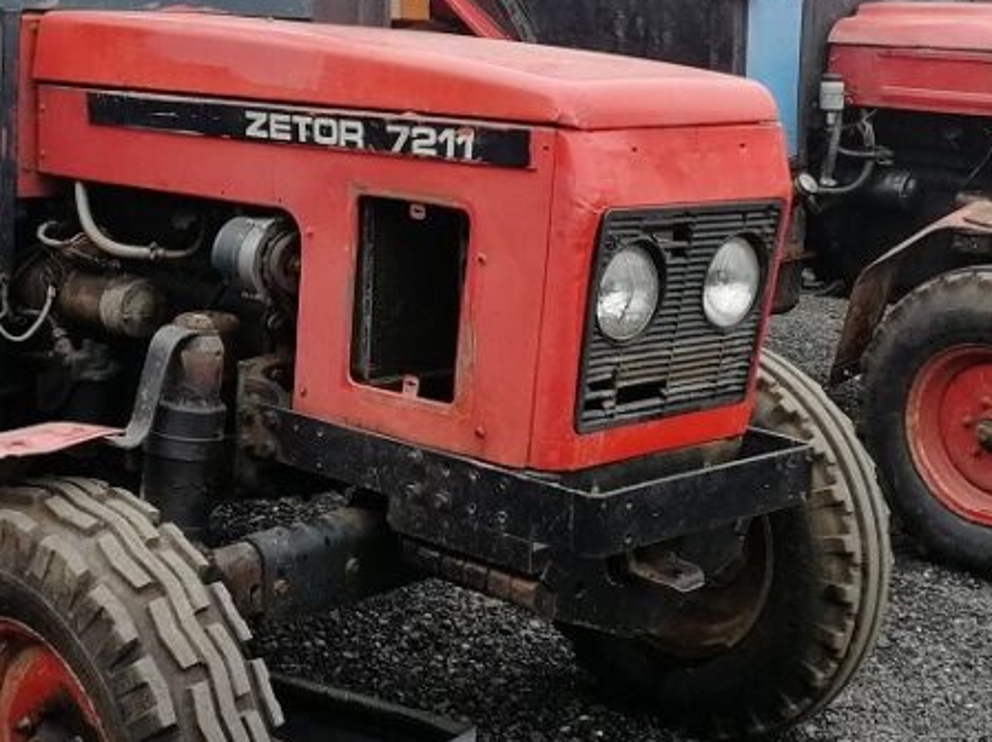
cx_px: 388
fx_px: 1889
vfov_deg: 22.0
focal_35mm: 66
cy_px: 202
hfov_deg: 29.3
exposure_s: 1/101
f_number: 2.2
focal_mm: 3.95
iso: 50
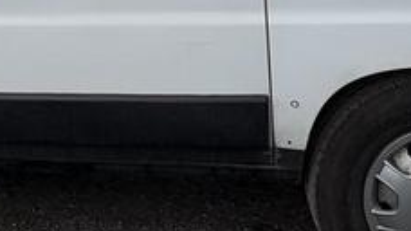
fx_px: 654
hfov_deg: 34.4
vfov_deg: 16.5
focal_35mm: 60
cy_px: -195
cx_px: 119
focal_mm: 2.22
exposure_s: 1/4630
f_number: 2.2
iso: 50
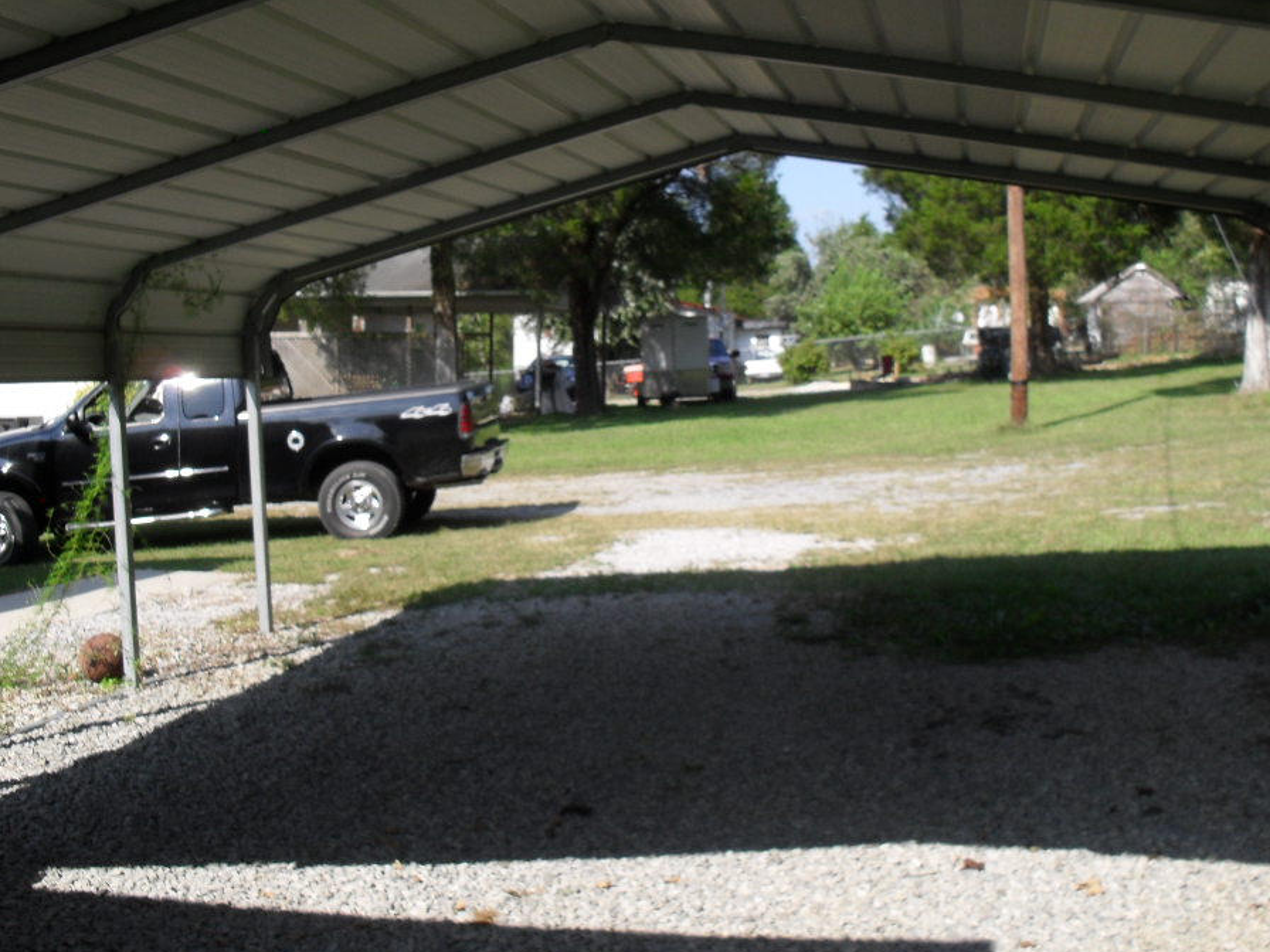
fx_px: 1468
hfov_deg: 46.7
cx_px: 703
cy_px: 439
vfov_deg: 35.9
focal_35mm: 40
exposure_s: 1/125
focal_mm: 6.3
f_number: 8.4
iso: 100
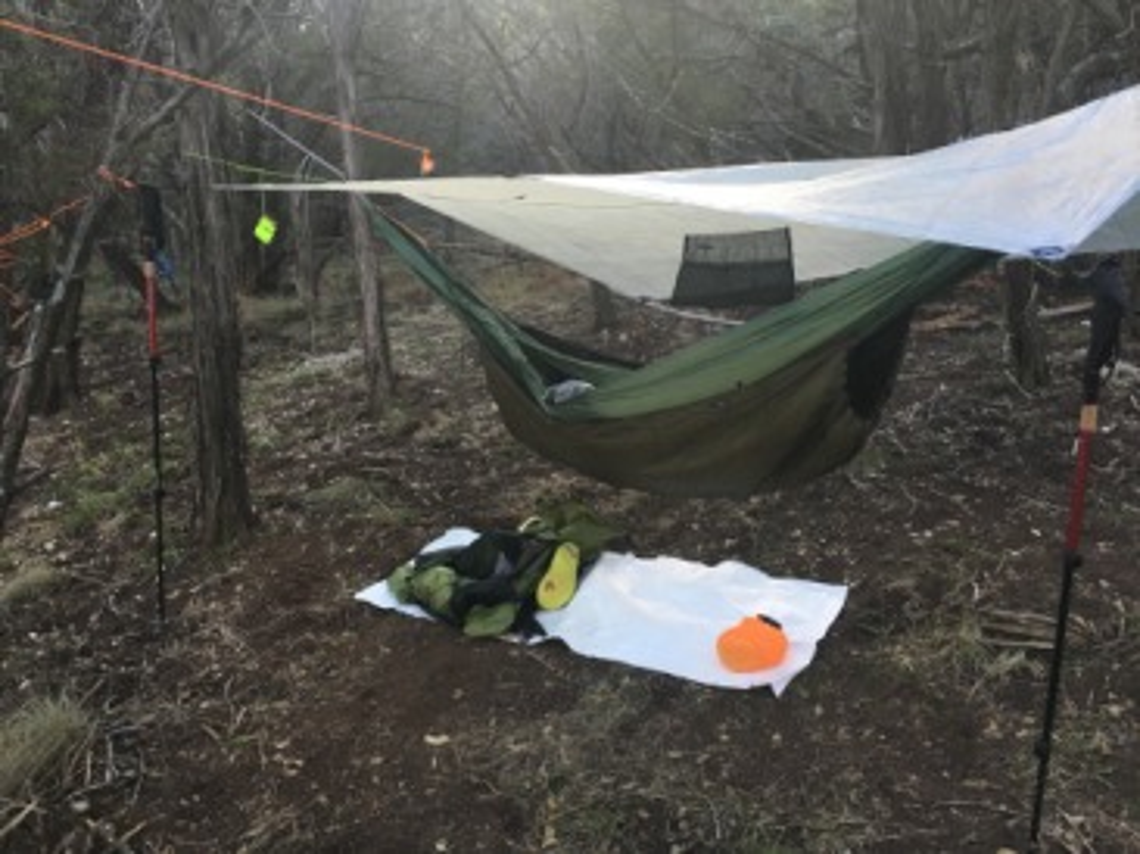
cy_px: 427
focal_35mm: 29
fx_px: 954
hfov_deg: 61.7
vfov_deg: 48.2
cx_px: 570
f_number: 2.2
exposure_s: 1/30
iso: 32
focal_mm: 4.15
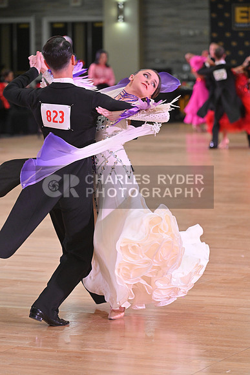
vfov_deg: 13.7
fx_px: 1561
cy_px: 188
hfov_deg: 9.2
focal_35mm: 150
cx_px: 125
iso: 3200
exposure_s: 1/400
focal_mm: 150
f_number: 5
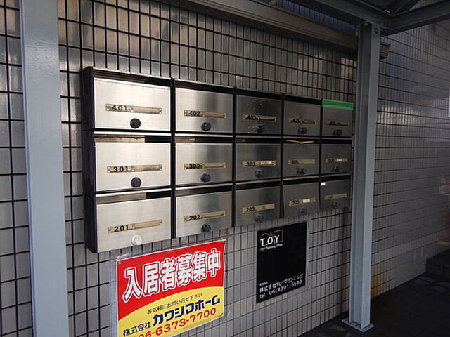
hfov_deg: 71.6
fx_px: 312
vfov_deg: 56.8
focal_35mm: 24
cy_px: 168
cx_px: 225
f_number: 2.8
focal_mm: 4.3
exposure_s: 1/200
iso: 125
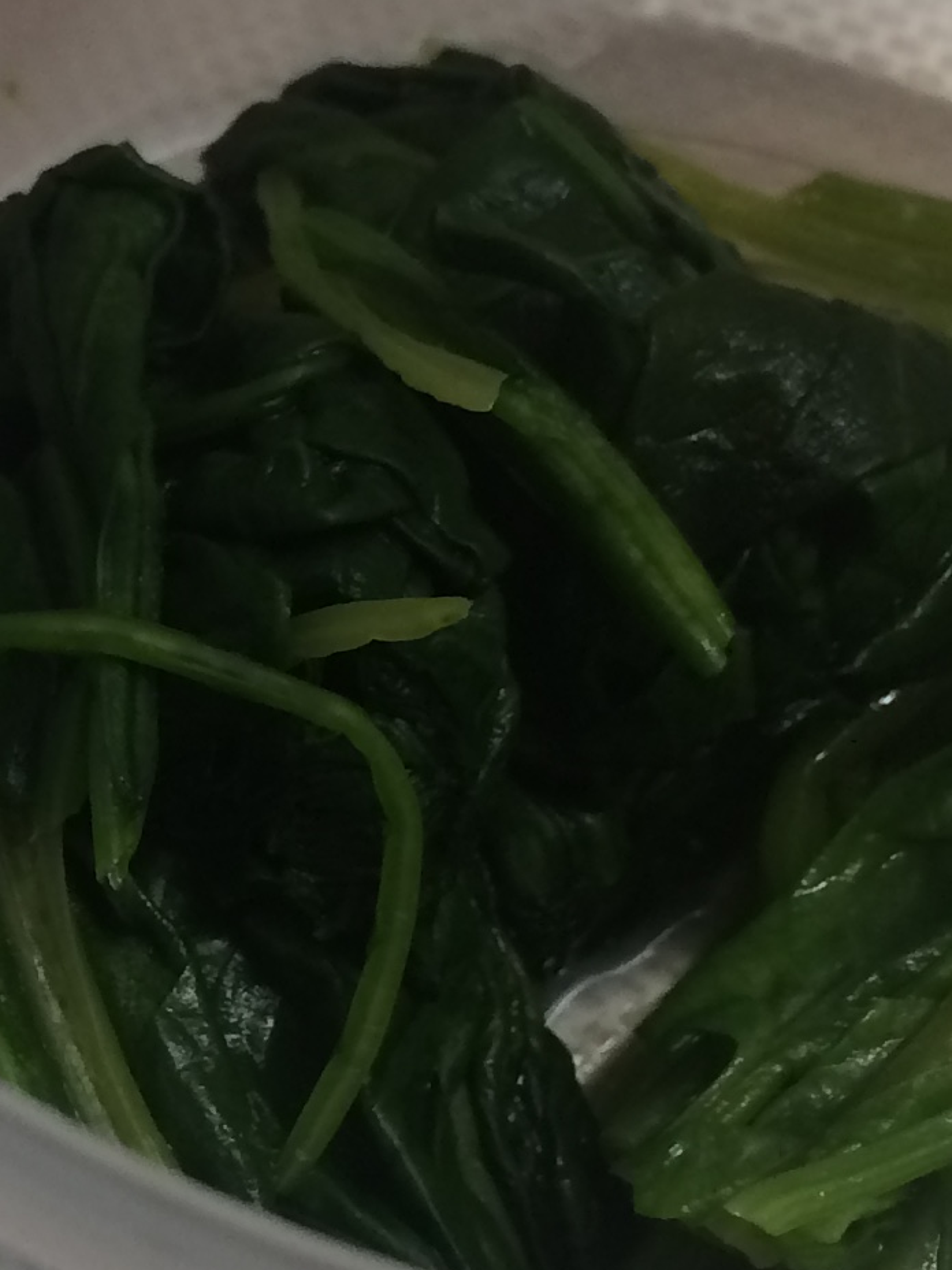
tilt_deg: -66.3
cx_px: -197
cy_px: 751
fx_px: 3740
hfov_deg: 14.1
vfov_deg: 19.2
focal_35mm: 102
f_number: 2.2
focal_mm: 4.15
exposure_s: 1/30
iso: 80
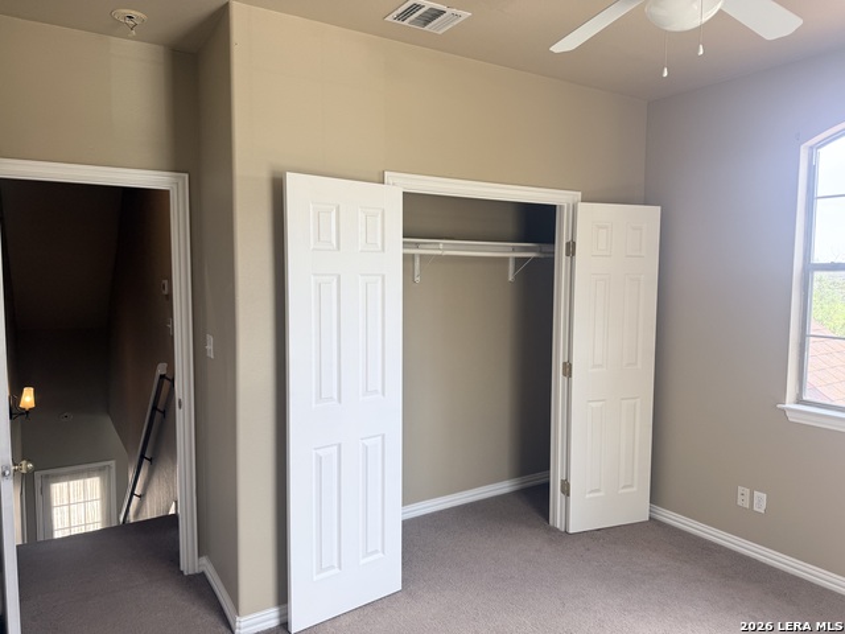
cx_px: 422
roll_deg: -0.7
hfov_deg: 71.6
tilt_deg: -3.4
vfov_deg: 56.8
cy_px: 317
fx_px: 586
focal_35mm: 24
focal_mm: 6.76
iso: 80
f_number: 1.78
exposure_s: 1/121
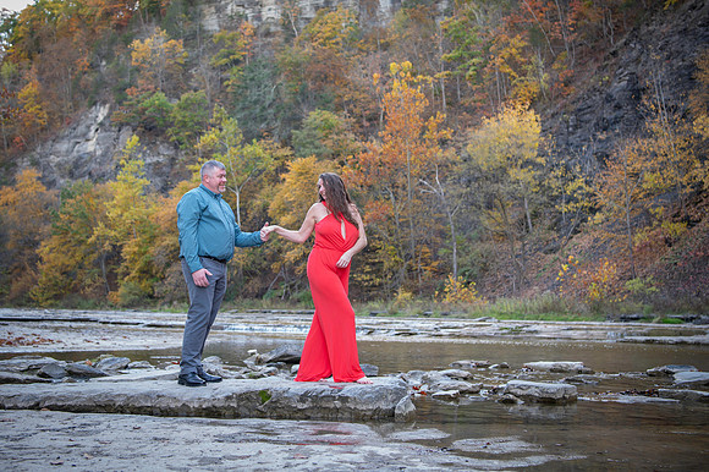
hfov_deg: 45.0
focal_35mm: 43
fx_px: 856
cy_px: 183
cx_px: 330
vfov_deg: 30.7
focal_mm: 35
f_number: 2.8
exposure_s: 1/80
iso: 250
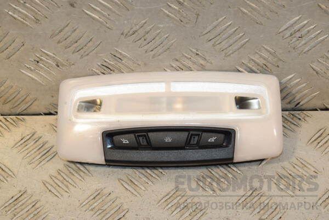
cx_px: 164
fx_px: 850
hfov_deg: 21.9
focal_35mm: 93
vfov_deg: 14.7
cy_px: 110
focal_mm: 62
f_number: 9
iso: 800
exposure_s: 1/200
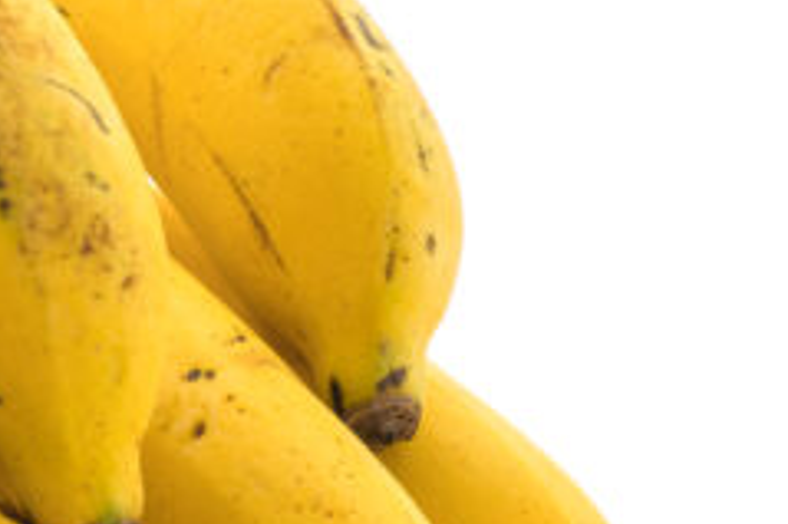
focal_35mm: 176
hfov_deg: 11.7
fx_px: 3850
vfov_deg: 7.8
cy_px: 356
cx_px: 452
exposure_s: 1/100
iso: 200
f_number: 11
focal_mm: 70
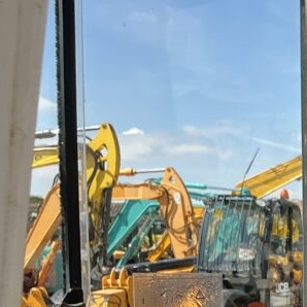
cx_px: 497
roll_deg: -1.6
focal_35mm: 85
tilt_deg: -6.2
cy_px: 371
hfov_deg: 17.7
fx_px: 853
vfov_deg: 19.2
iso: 25
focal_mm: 3
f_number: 1.8
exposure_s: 1/1055
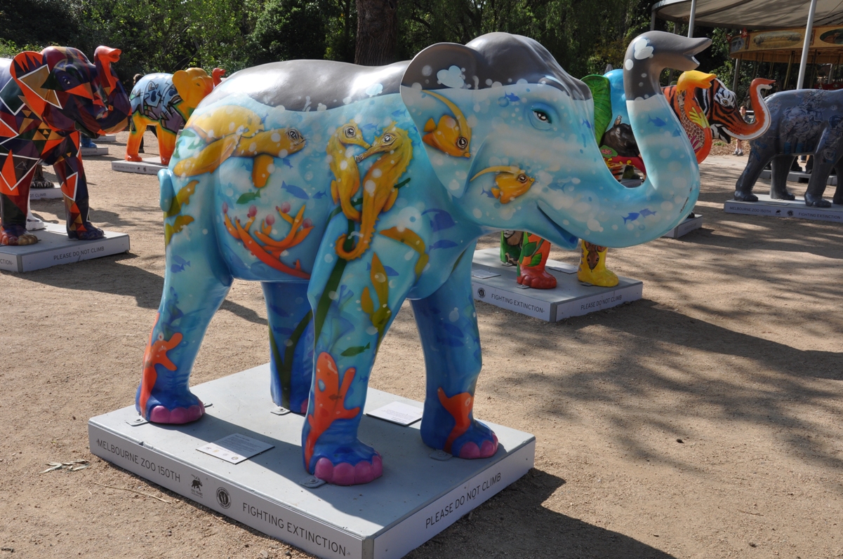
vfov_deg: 36.8
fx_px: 842
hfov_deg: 53.2
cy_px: 280
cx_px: 422
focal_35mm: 36
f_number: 13
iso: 200
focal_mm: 24
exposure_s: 1/160
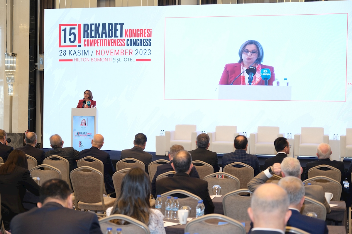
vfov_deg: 21.9
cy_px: 117
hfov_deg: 32.4
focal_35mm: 62
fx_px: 606
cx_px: 176
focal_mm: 41.4
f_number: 2.8
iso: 800
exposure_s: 1/160
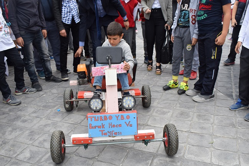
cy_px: 83
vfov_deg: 36.9
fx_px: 249
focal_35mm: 36
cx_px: 124
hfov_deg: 53.1
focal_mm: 24
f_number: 8
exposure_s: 1/250
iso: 360
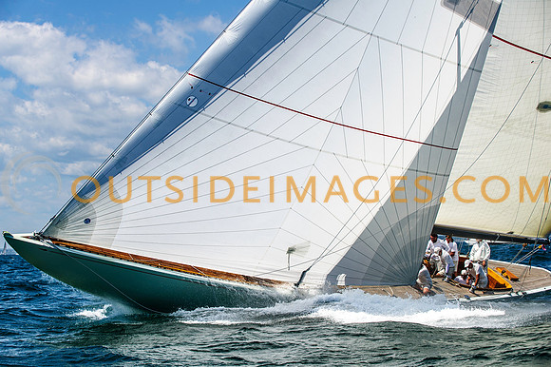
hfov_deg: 24.1
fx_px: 1291
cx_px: 267
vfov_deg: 16.2
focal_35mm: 84
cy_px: 183
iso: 320
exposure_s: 1/2500
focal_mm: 80
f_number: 5
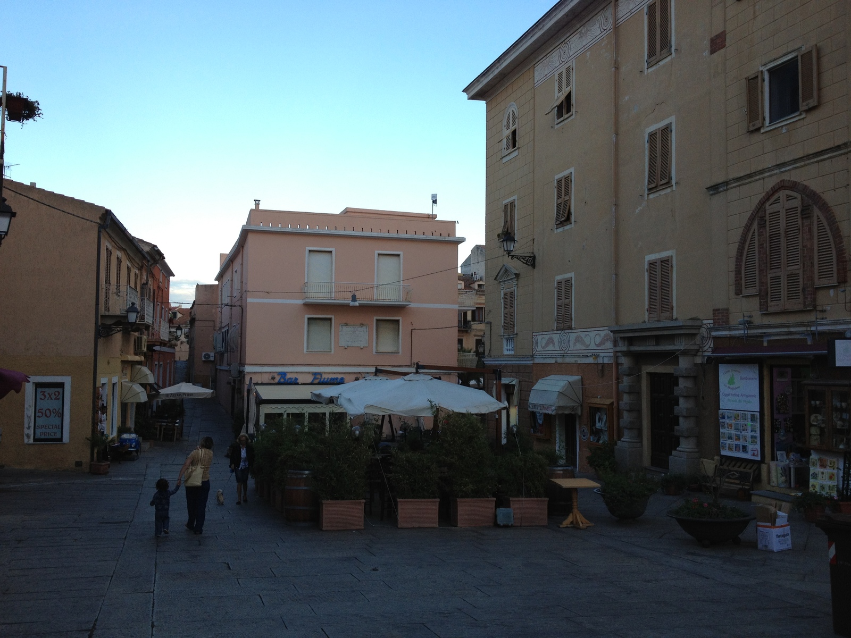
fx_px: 860
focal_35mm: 35
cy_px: 319
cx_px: 426
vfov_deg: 40.7
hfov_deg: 52.6
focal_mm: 4.28
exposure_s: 1/243
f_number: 2.4
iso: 64
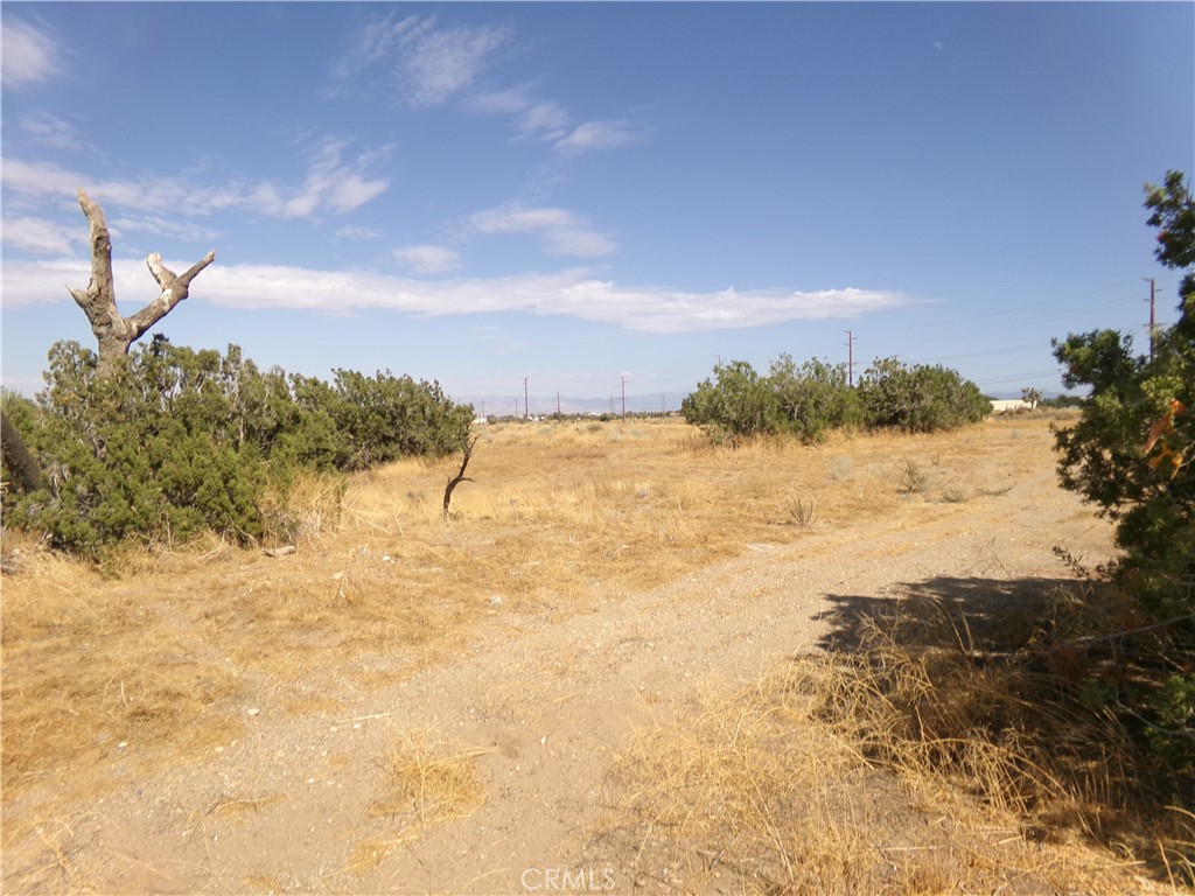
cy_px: 448
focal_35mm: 24
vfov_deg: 56.8
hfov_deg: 71.6
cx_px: 598
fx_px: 829
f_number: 11.07
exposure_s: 1/120
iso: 100
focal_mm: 4.3
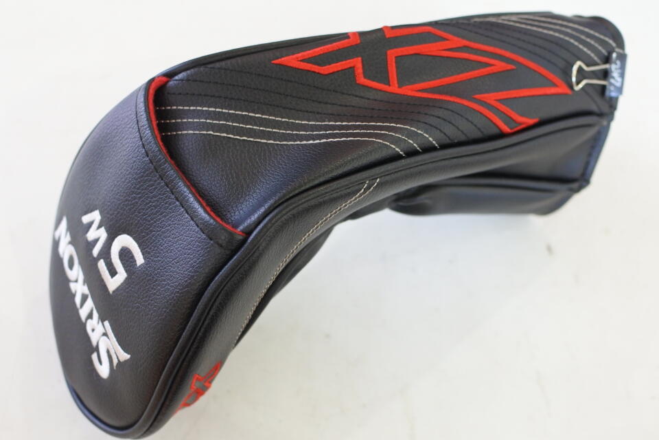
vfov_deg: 27.5
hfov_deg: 40.3
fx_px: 897
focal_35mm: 49
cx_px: 330
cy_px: 220
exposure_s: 1/125
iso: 800
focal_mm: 18.5
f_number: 2.8
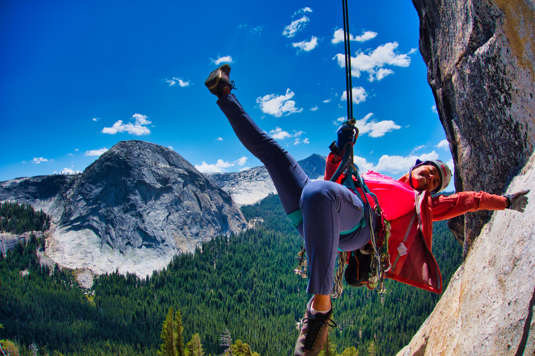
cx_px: 268
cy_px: 178
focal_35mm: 28
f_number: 5.6
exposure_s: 1/640
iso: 125
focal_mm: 10.4
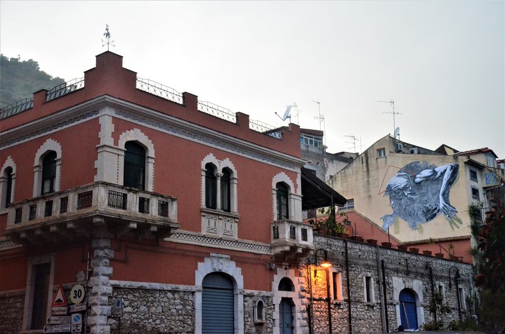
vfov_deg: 28.0
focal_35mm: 48
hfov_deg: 41.2
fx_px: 672
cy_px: 167
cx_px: 252
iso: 5000
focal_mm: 32
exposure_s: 1/30
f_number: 7.1
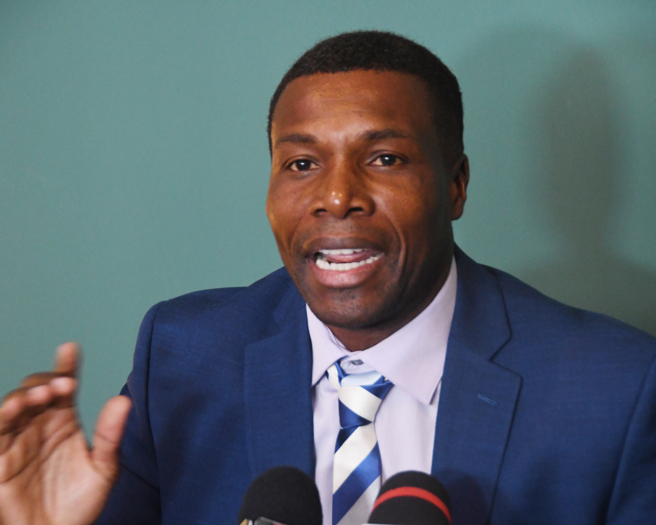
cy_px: 261
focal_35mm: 162
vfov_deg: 9.6
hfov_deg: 11.9
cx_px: 304
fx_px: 3137
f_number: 5.3
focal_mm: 95
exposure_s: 1/160
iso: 3200
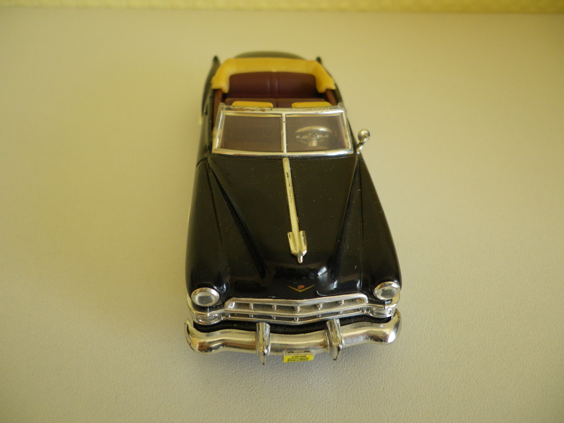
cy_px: 212
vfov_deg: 49.7
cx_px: 282
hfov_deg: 63.4
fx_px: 456
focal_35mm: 28
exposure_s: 1/60
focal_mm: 4.9
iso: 100
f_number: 2.6
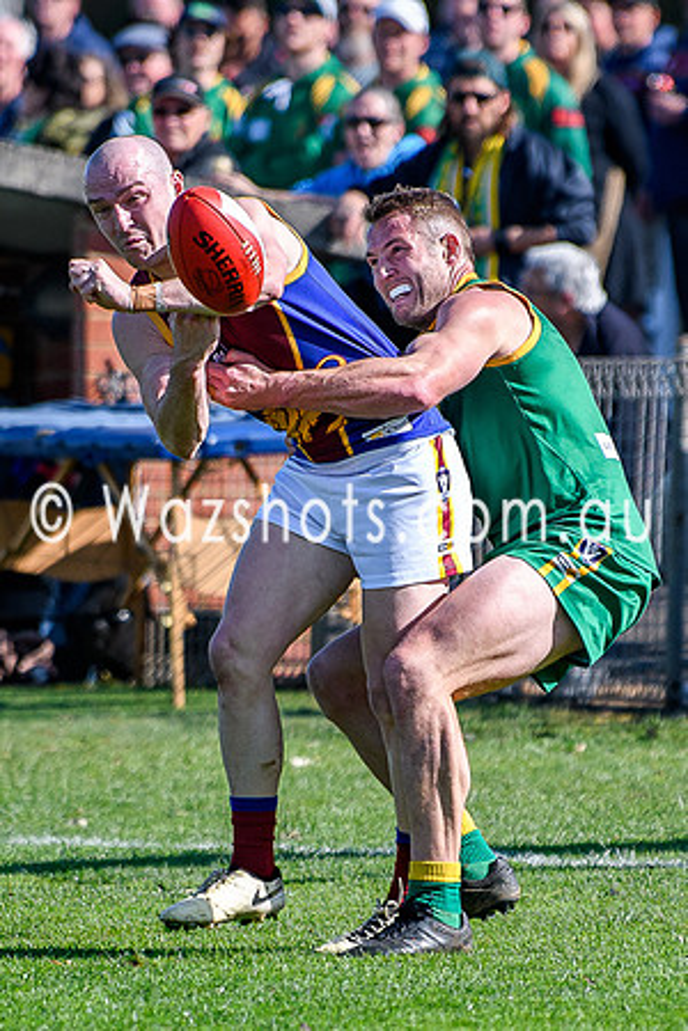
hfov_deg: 1.8
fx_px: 22178
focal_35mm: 774
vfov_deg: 2.7
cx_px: 335
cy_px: 792
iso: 250
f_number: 2.8
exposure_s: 1/3200
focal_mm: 200
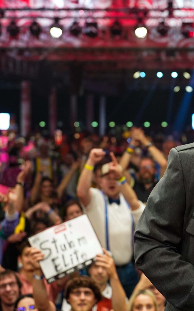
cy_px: 148
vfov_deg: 25.8
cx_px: 214
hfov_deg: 15.9
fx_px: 677
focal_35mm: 80
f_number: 2.8
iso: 3200
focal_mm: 42
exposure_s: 1/400
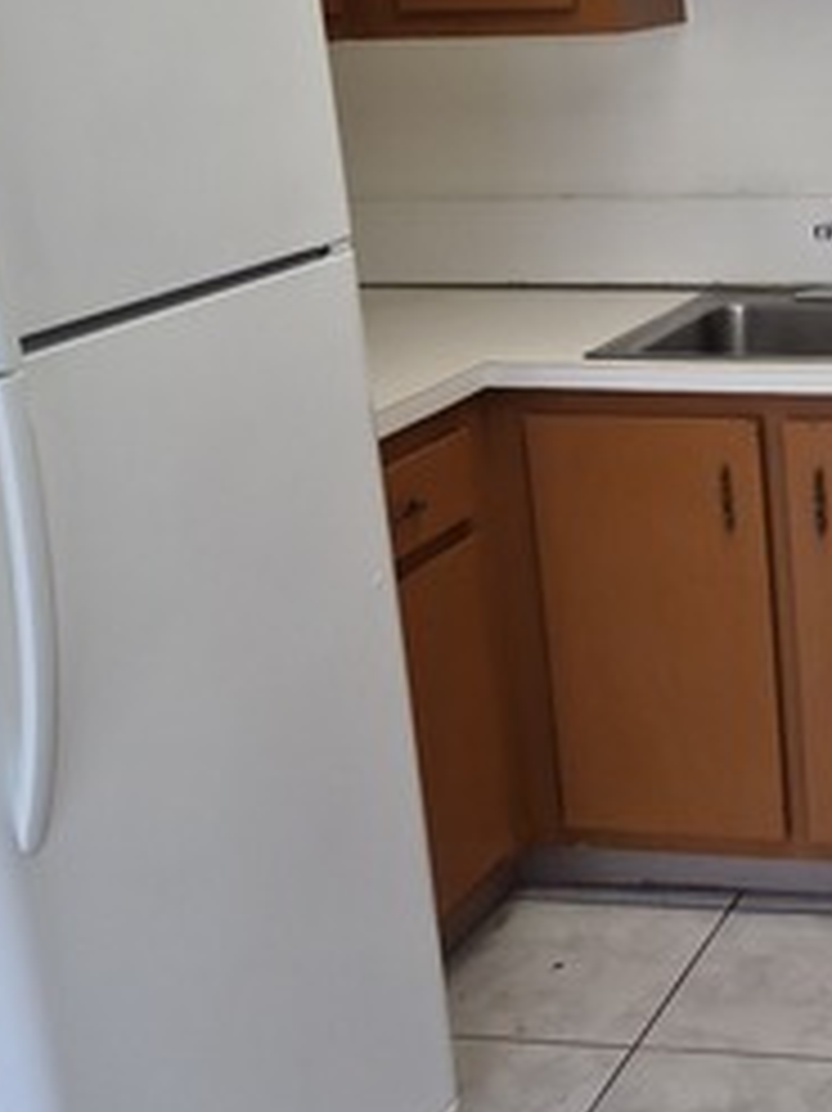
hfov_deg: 21.5
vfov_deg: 31.2
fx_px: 1989
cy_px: 470
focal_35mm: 62
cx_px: 1057
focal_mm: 5.4
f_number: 1.8
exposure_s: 1/120
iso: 125
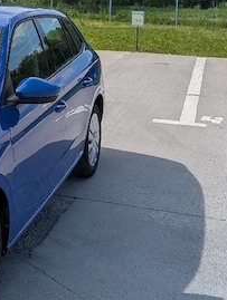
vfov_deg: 26.5
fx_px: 618
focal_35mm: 71
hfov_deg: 19.1
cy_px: 32
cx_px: -74
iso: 20
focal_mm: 6.9
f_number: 1.68
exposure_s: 1/1250
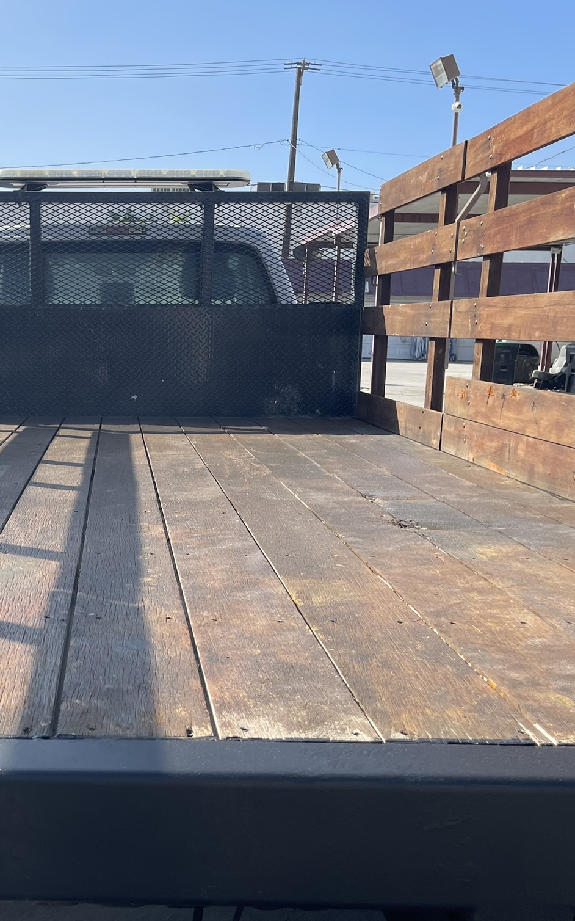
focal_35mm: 36
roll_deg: -0.1
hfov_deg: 33.9
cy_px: 459
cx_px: 84
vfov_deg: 54.0
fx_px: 903
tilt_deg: -9.1
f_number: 1.6
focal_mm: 5.1
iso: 32
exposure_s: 1/1553
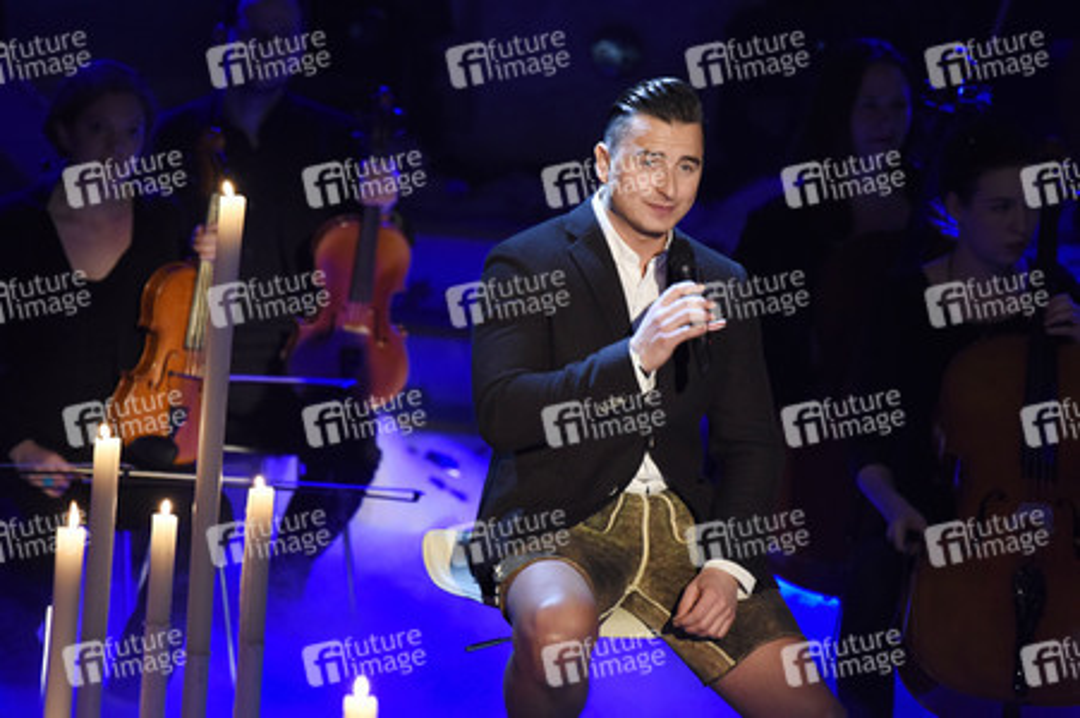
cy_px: 359
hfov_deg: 5.3
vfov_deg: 3.5
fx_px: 11691
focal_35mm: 390
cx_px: 540
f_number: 5.6
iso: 4000
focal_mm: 390
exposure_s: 1/60
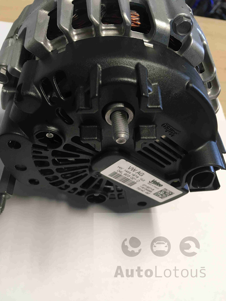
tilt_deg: -51.3
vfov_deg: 61.7
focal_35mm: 29
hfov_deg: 48.2
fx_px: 252
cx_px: 113
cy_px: 150
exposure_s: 1/33
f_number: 2.2
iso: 100
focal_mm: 4.15
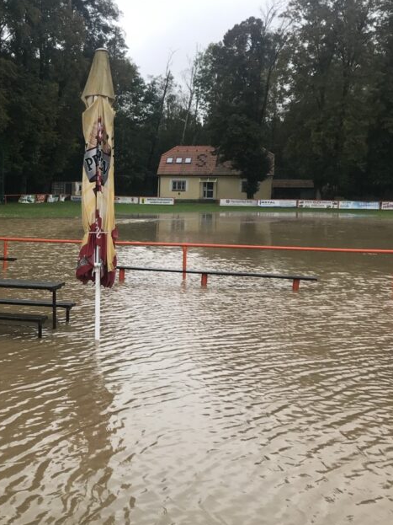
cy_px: 252
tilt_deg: -4.3
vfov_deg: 41.2
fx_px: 697
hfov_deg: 30.6
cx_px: 72
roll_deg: -1.4
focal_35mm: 46
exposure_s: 1/113
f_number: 1.8
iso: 20
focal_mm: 3.99
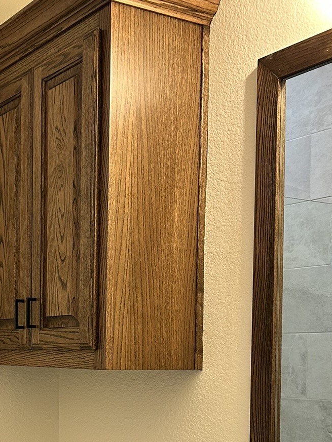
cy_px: 377
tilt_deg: -1.0
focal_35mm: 61
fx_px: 780
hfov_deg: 23.2
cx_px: 9
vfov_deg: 30.6
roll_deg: -1.2
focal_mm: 5.7
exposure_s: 1/120
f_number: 1.5
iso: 125
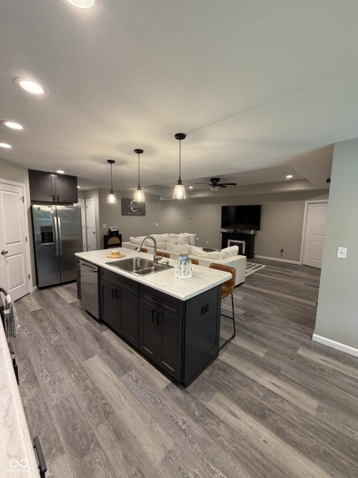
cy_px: 239
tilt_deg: -6.9
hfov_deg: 85.7
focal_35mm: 14
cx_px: 179
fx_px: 193
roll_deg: -1.0
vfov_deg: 102.1
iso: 250
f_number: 2.2
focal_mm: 2.22
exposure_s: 1/60
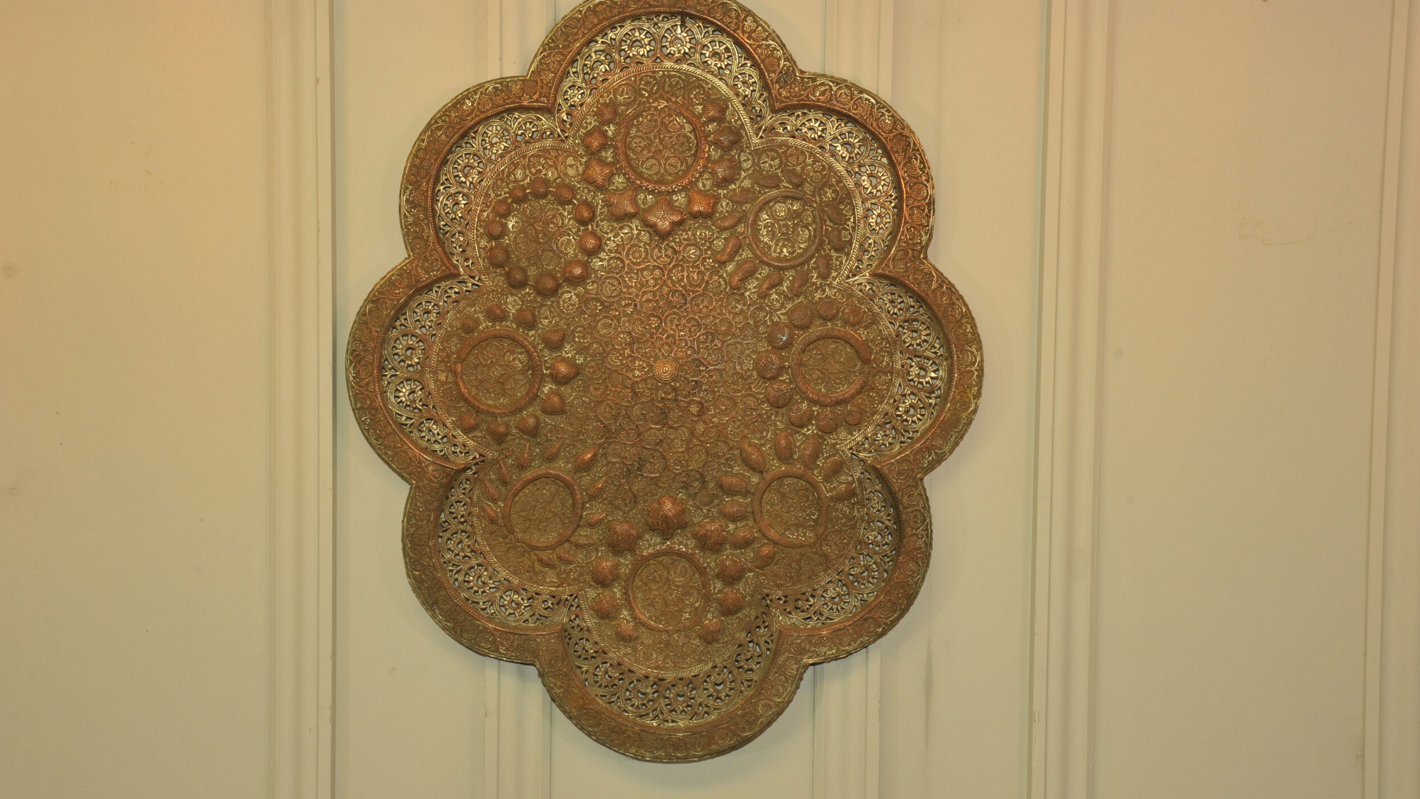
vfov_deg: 25.4
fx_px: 1770
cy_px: 345
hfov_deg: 43.7
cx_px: 700
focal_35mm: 47
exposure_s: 1/60
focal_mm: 44
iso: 1250
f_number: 9
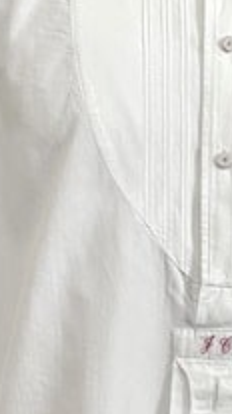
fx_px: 1382
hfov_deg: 9.5
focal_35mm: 126
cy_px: 456
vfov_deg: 16.5
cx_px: 228
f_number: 1.6
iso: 125
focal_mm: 4.2
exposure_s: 1/79
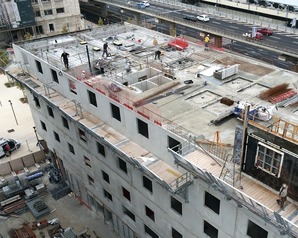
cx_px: 177
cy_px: 146
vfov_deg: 37.2
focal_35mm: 40
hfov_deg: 45.6
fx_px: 353
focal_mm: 4.12
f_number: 2.2
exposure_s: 1/500
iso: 32
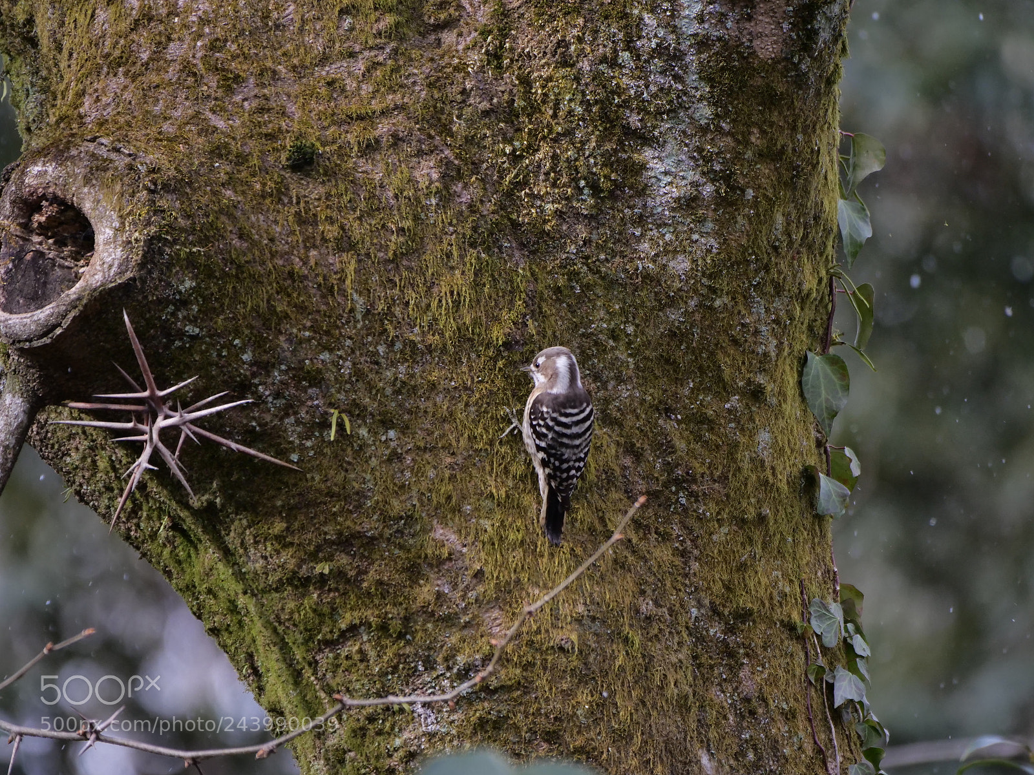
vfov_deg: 2.1
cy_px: 388
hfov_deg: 2.8
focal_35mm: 700
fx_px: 20909
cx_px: 517
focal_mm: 350
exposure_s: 1/640
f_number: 5.9
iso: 800
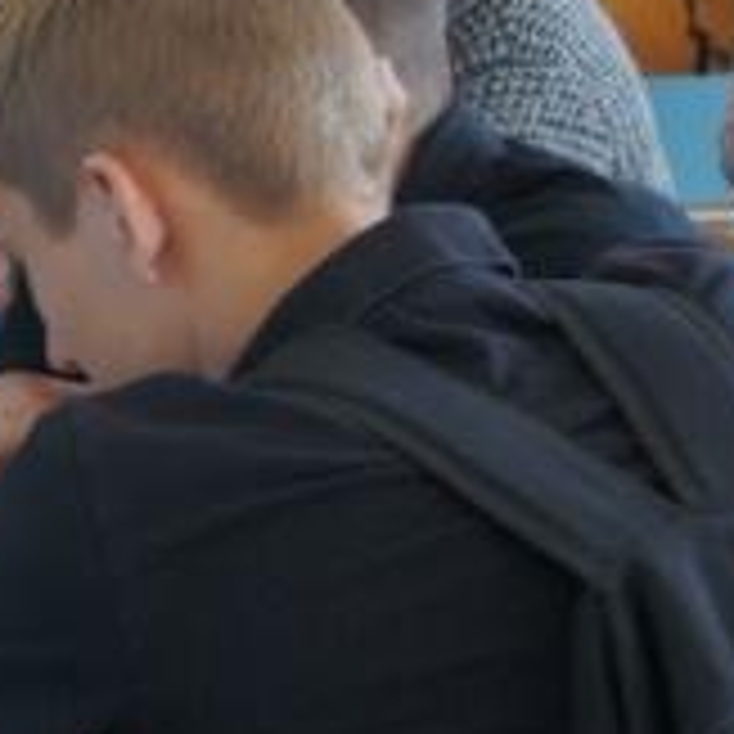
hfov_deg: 16.0
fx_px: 2519
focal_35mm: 105
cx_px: -140
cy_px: 167
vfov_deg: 16.5
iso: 250
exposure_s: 1/60
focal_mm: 30
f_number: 4.5
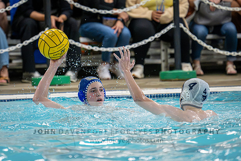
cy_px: 65
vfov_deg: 3.4
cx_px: 69
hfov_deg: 5.1
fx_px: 2704
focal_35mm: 404
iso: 16000
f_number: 4
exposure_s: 1/1000
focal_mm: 280
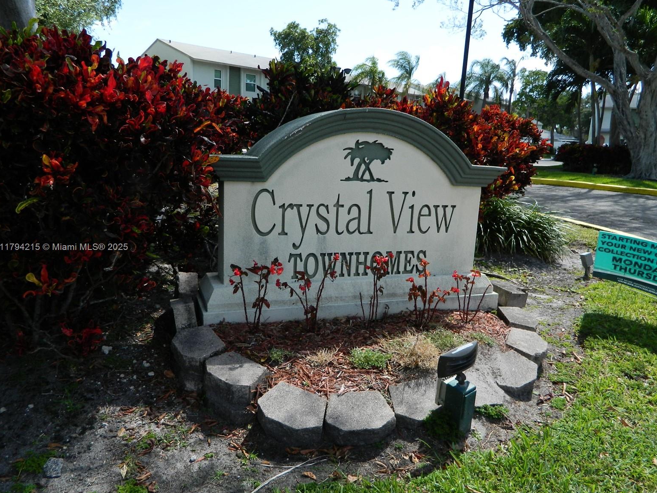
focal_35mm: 26
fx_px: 494
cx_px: 333
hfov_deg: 67.3
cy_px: 248
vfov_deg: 53.1
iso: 80
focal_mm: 4.5
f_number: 3.1
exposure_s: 1/640
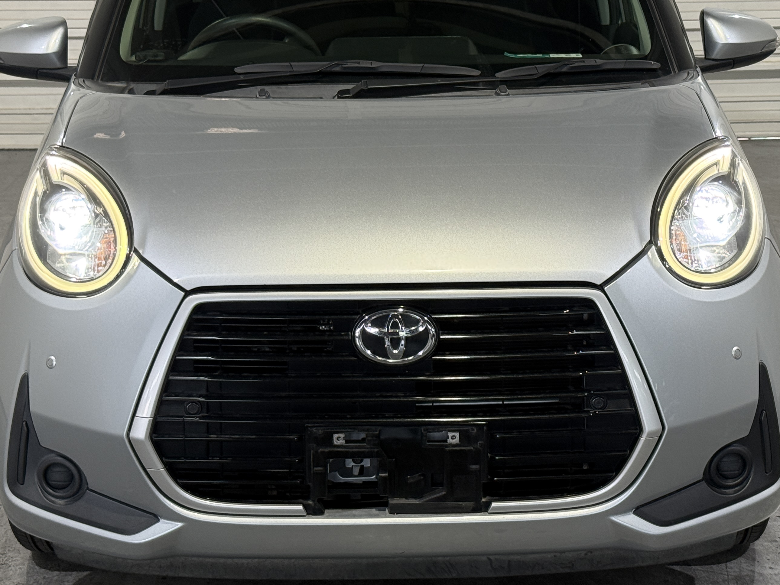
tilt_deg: -12.6
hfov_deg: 26.0
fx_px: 1690
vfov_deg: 19.6
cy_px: 213
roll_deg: +0.4
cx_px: 392
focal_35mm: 75
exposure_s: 1/60
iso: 80
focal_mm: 6.76
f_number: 1.78
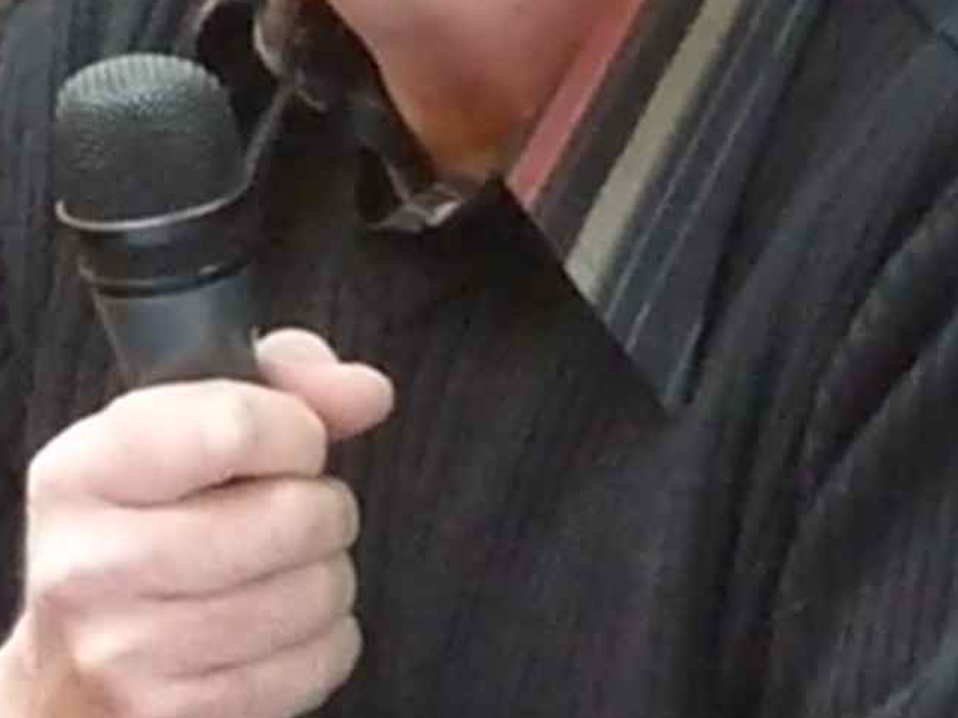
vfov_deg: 1.7
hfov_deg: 2.2
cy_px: -152
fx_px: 24658
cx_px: -86
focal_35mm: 891
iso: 3200
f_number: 4.9
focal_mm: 47
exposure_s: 1/30
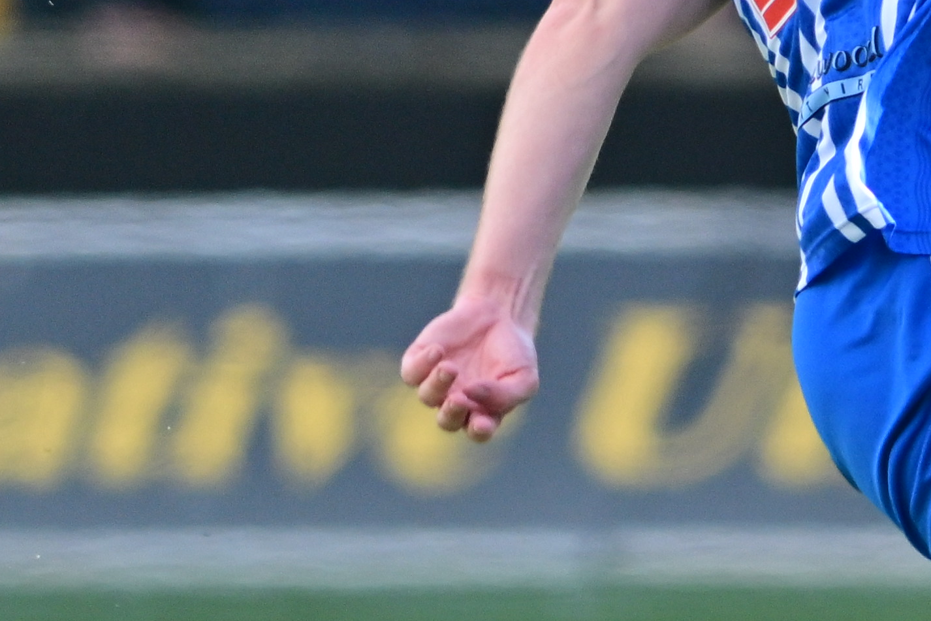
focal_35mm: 2894
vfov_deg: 0.5
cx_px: 1477
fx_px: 74844
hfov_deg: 0.7
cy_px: 205
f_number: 4.8
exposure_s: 1/1250
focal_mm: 500
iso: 450
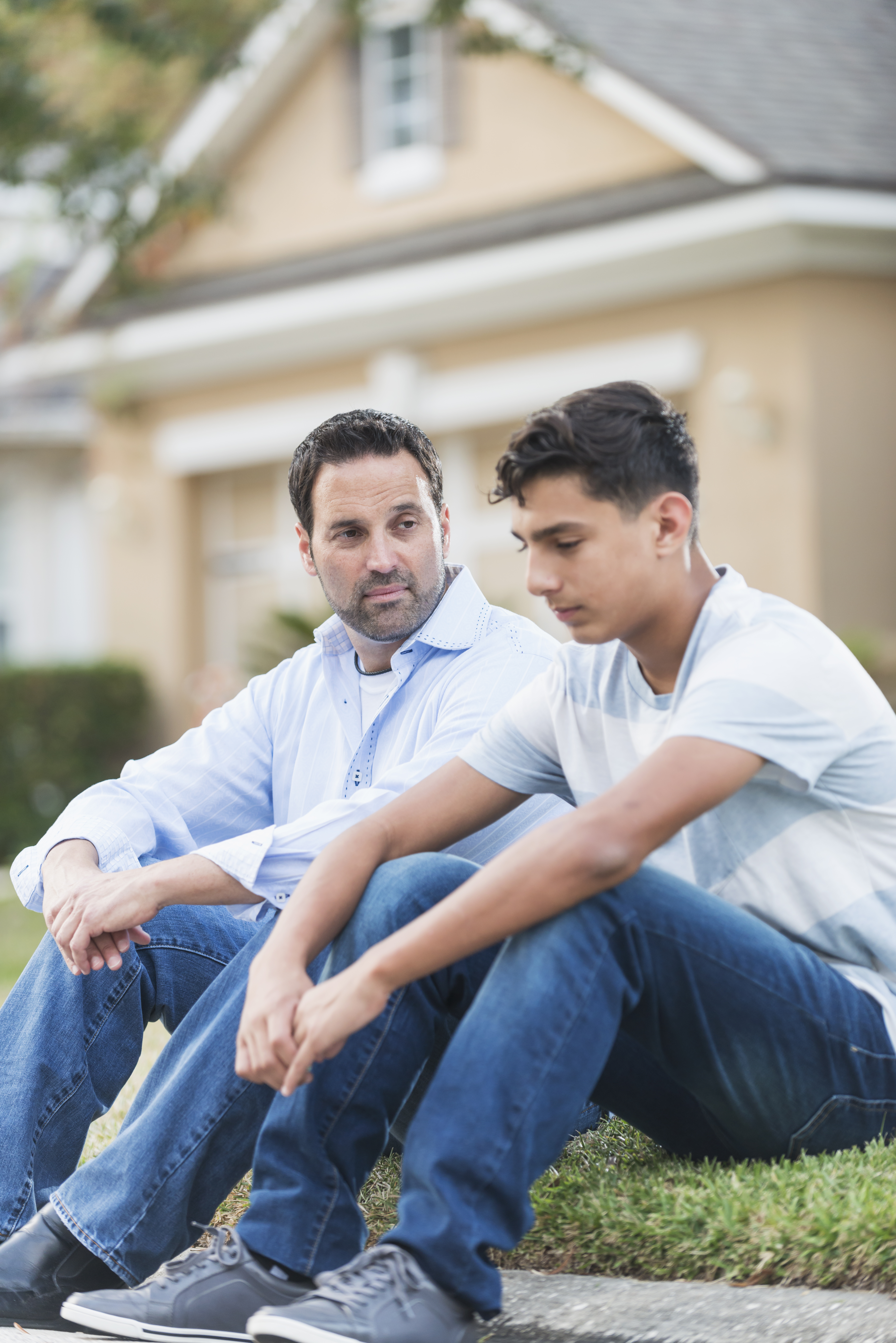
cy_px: 672
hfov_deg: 10.2
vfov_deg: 15.2
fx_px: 5036
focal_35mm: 135
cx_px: 448
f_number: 2.8
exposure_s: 1/200
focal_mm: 135
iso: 500
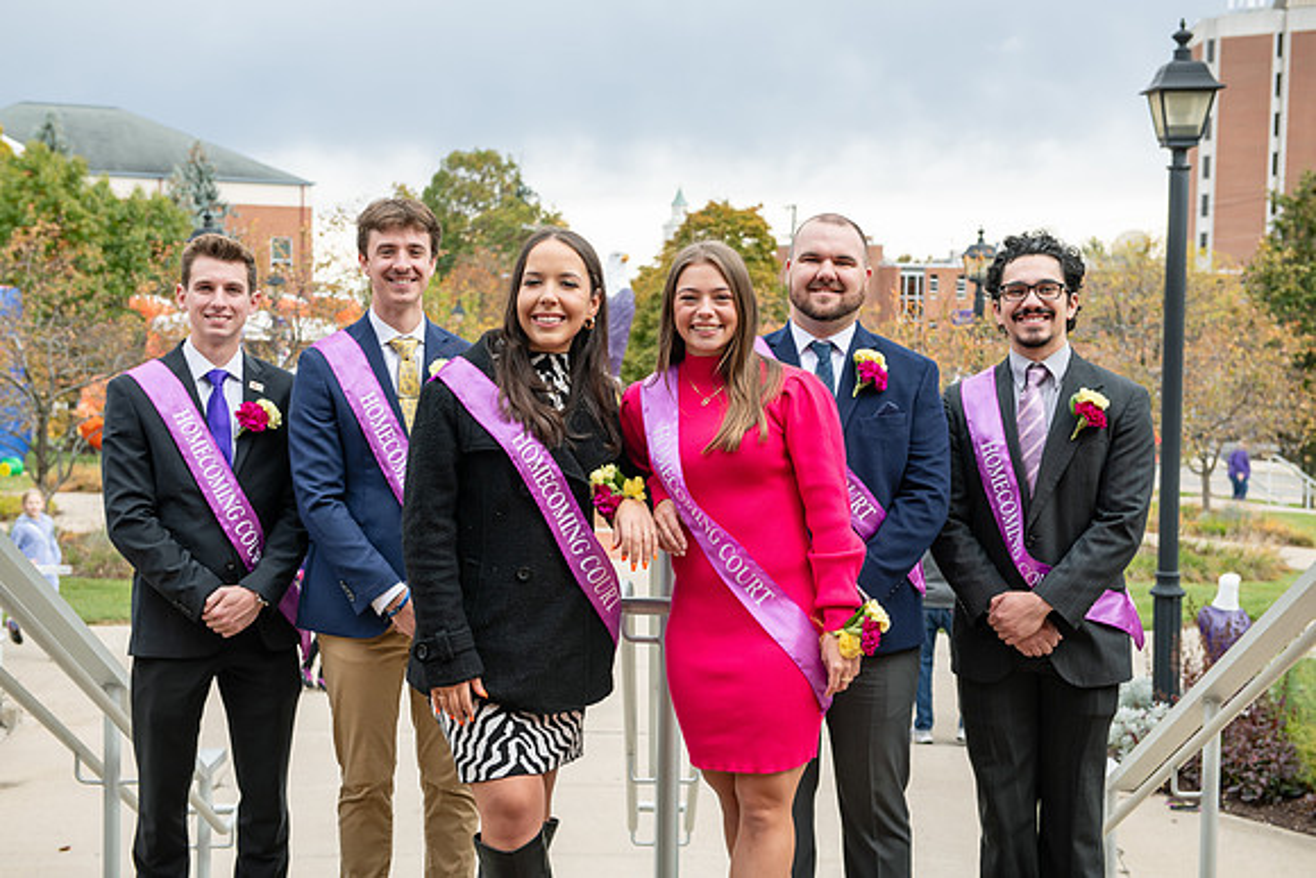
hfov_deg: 36.2
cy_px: 439
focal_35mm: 55
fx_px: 2011
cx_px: 658
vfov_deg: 24.6
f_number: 5
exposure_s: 1/320
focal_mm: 55
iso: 200
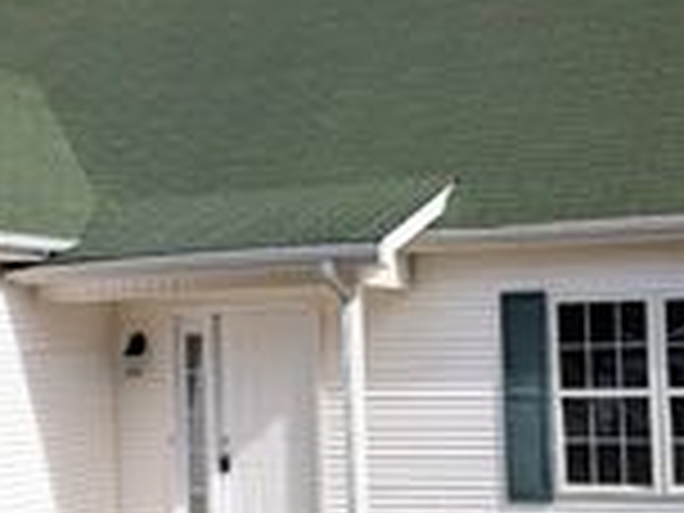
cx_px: 382
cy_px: 297
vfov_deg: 18.7
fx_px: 1561
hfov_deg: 24.7
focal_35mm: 79
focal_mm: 6.9
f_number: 1.68
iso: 23
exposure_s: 1/1764
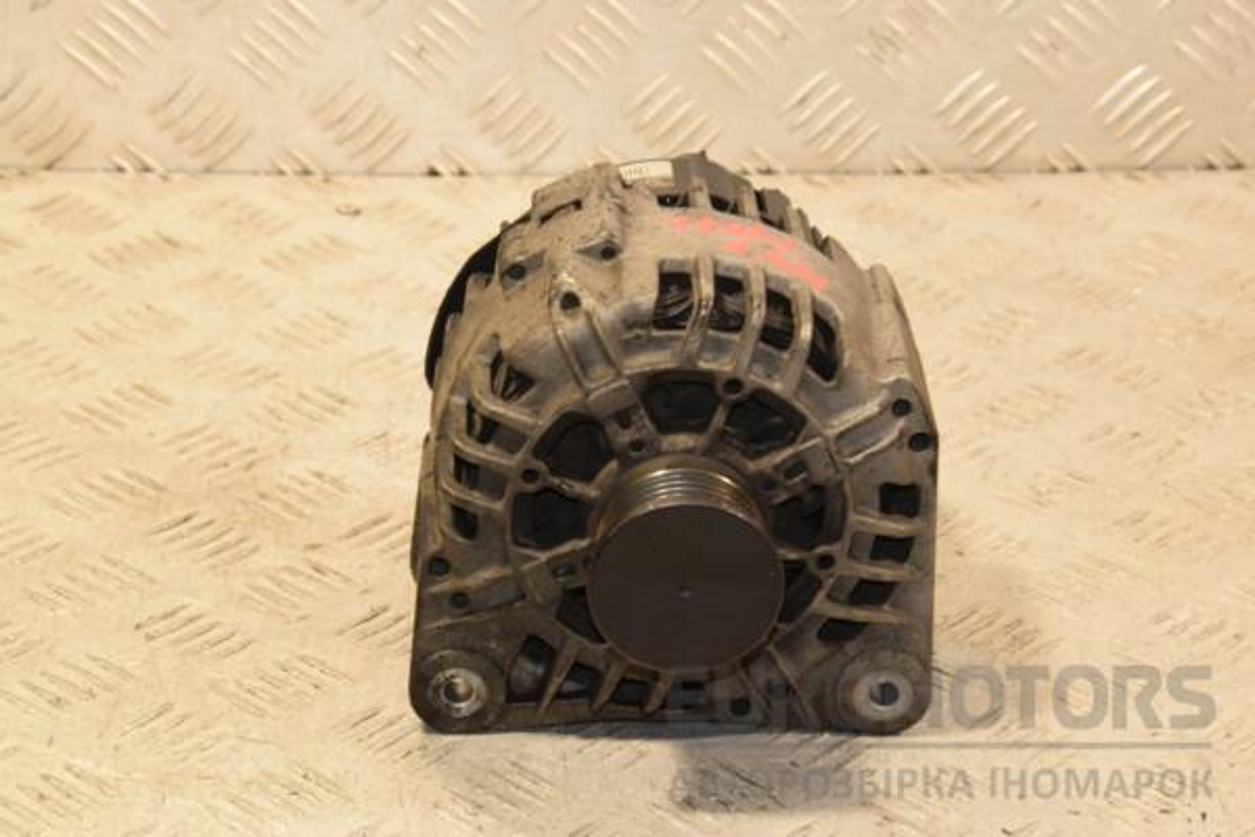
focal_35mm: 112
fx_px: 3922
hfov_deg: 18.2
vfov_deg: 12.2
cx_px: 628
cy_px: 418
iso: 800
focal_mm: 75
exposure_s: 1/40
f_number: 9
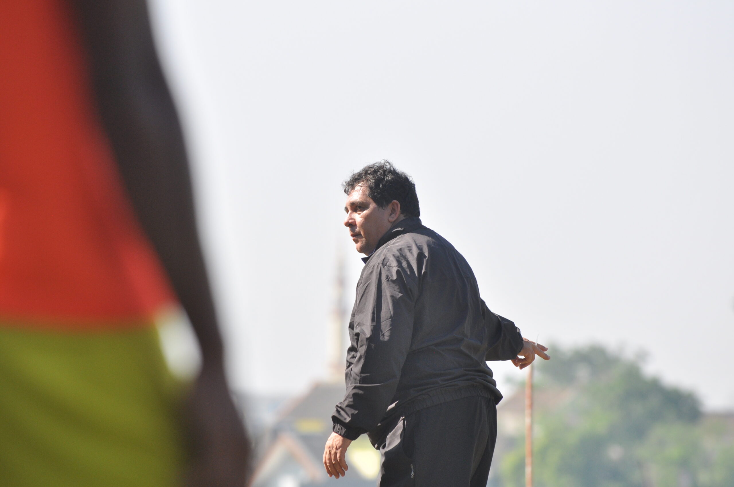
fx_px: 6109
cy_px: 244
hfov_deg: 6.9
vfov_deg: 4.6
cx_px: 367
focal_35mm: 300
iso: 500
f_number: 4.5
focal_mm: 200
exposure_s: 1/2000
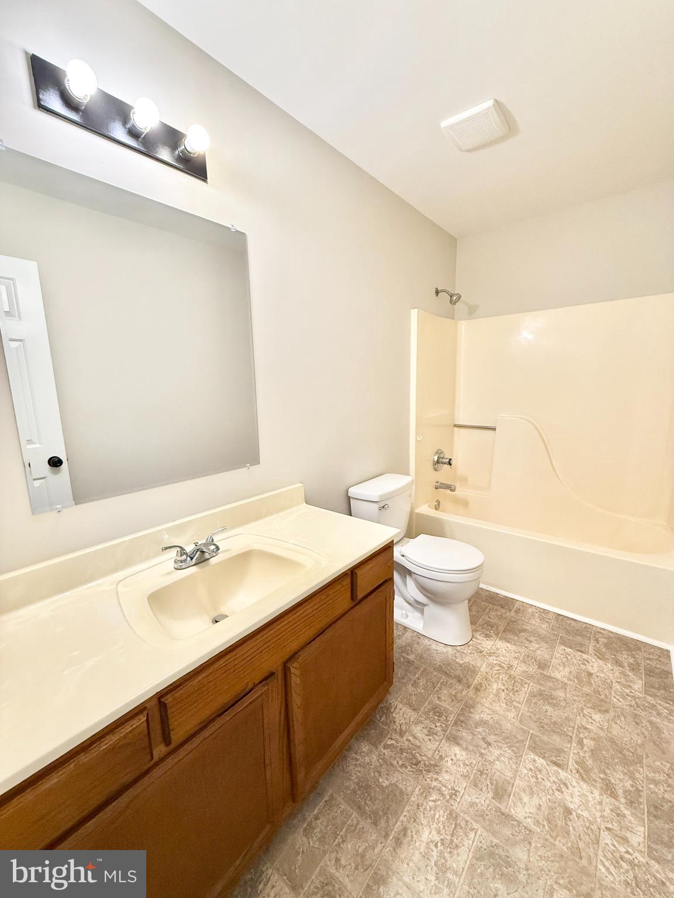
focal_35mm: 14
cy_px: 449
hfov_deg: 85.7
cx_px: 337
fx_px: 363
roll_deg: +0.2
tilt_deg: -9.6
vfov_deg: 102.1
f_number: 2.2
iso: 250
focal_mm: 2.22
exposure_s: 1/120
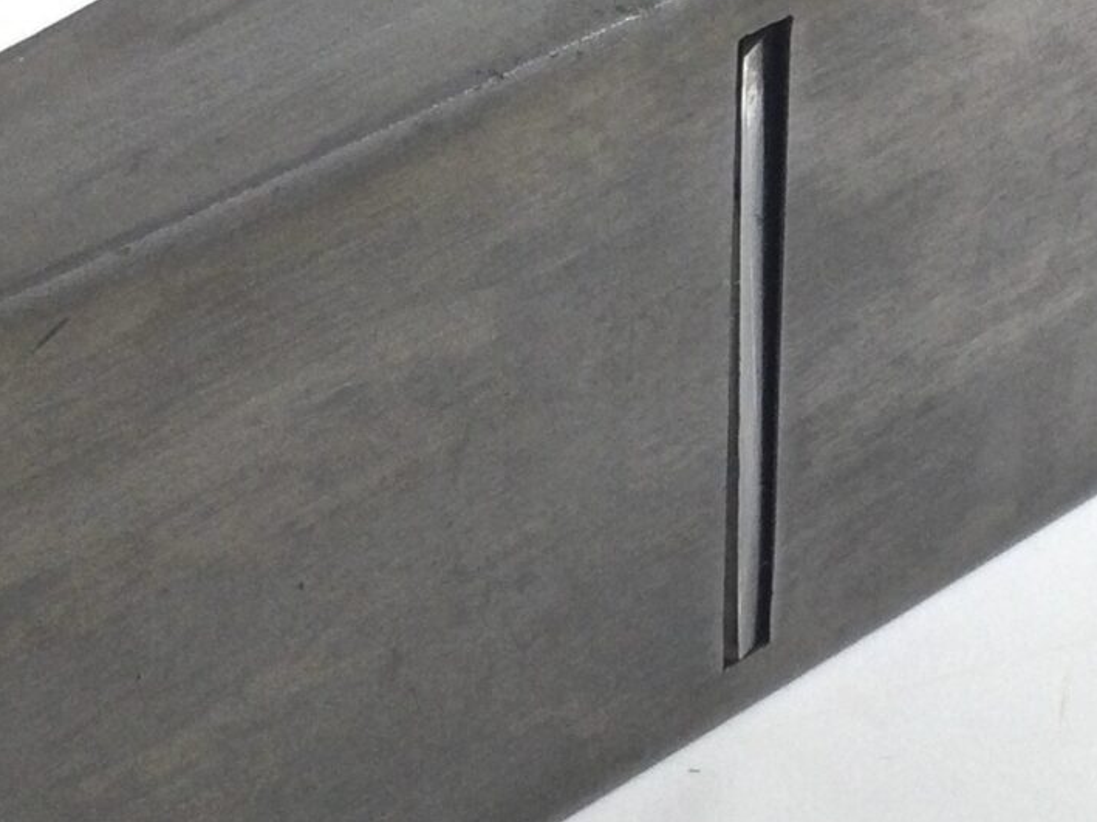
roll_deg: -3.0
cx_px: 863
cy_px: 342
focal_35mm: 112
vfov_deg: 13.2
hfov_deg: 17.4
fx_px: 3548
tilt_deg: -36.9
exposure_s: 1/100
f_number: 2.4
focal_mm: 3.3
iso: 40
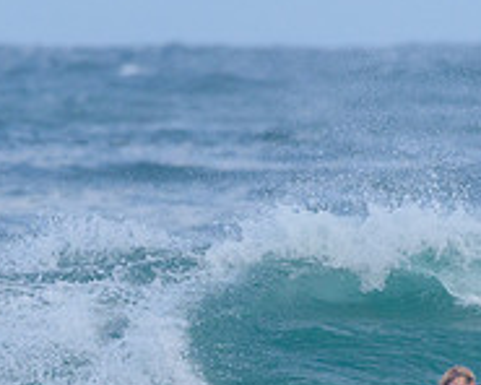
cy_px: 456
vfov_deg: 0.9
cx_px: 384
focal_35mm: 1798
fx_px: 25596
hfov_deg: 1.1
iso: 450
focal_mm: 500
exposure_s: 1/2000
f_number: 5.6
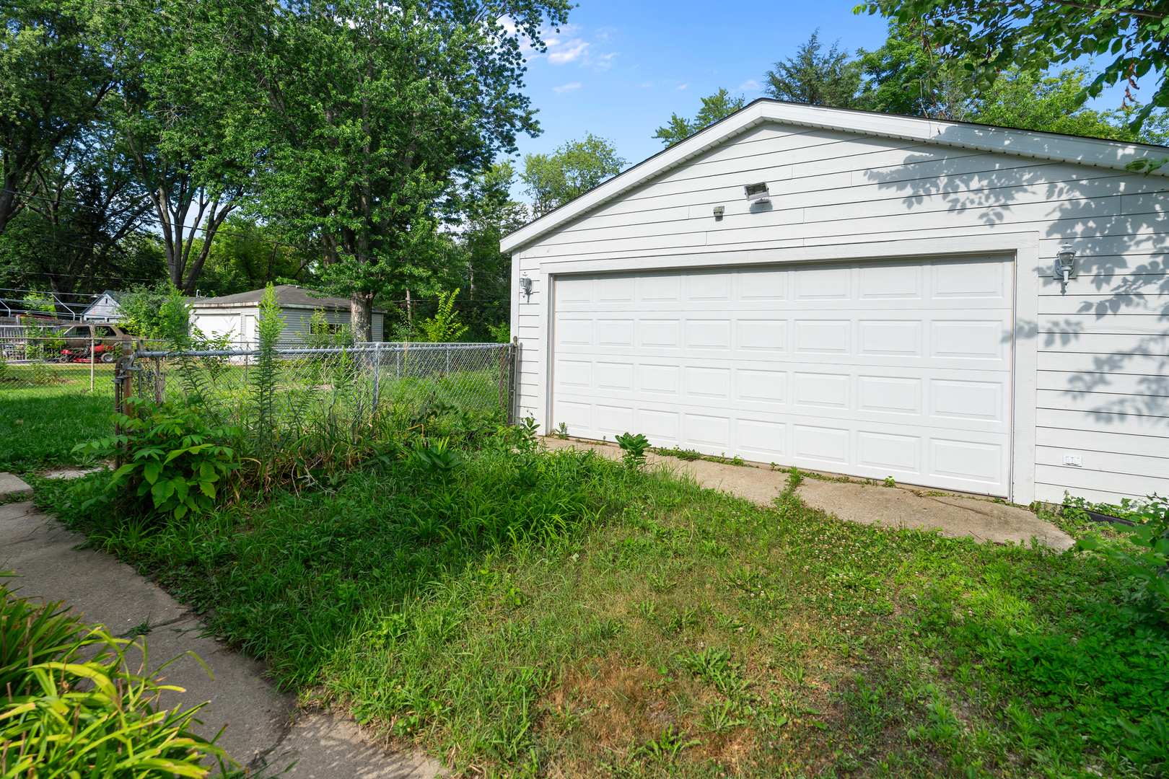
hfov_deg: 91.6
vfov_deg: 68.9
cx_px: 584
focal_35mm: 18
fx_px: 568
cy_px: 390
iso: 100
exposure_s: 1/500
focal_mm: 17.5
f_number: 4
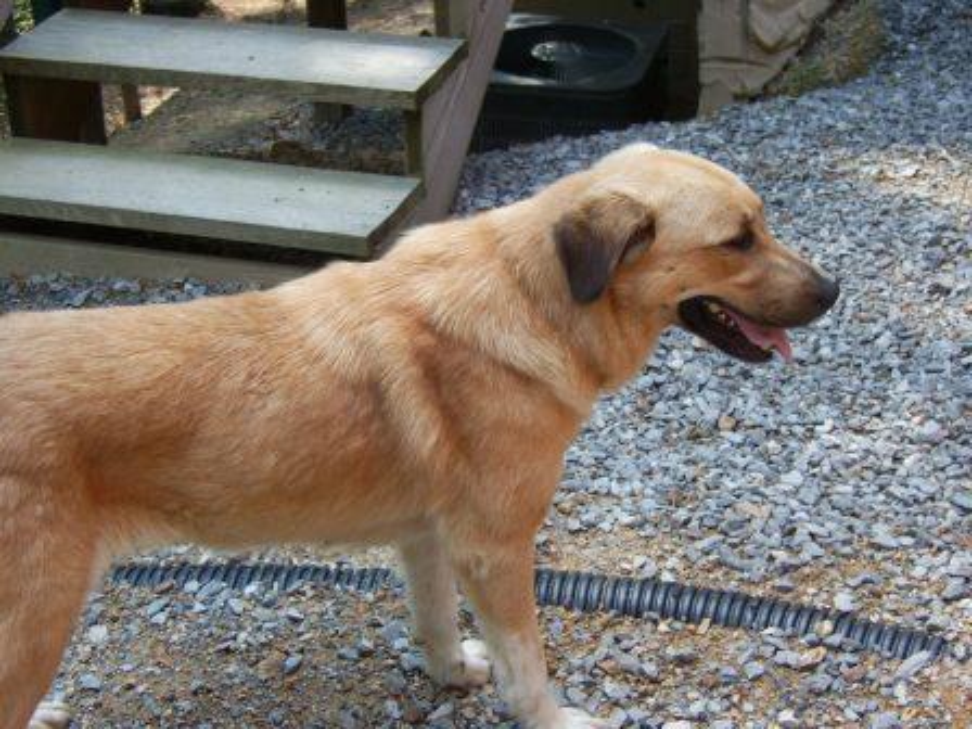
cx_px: 486
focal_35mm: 54
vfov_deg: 27.0
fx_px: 1516
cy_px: 364
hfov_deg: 35.5
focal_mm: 14.04
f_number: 3.5
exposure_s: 1/71
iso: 50
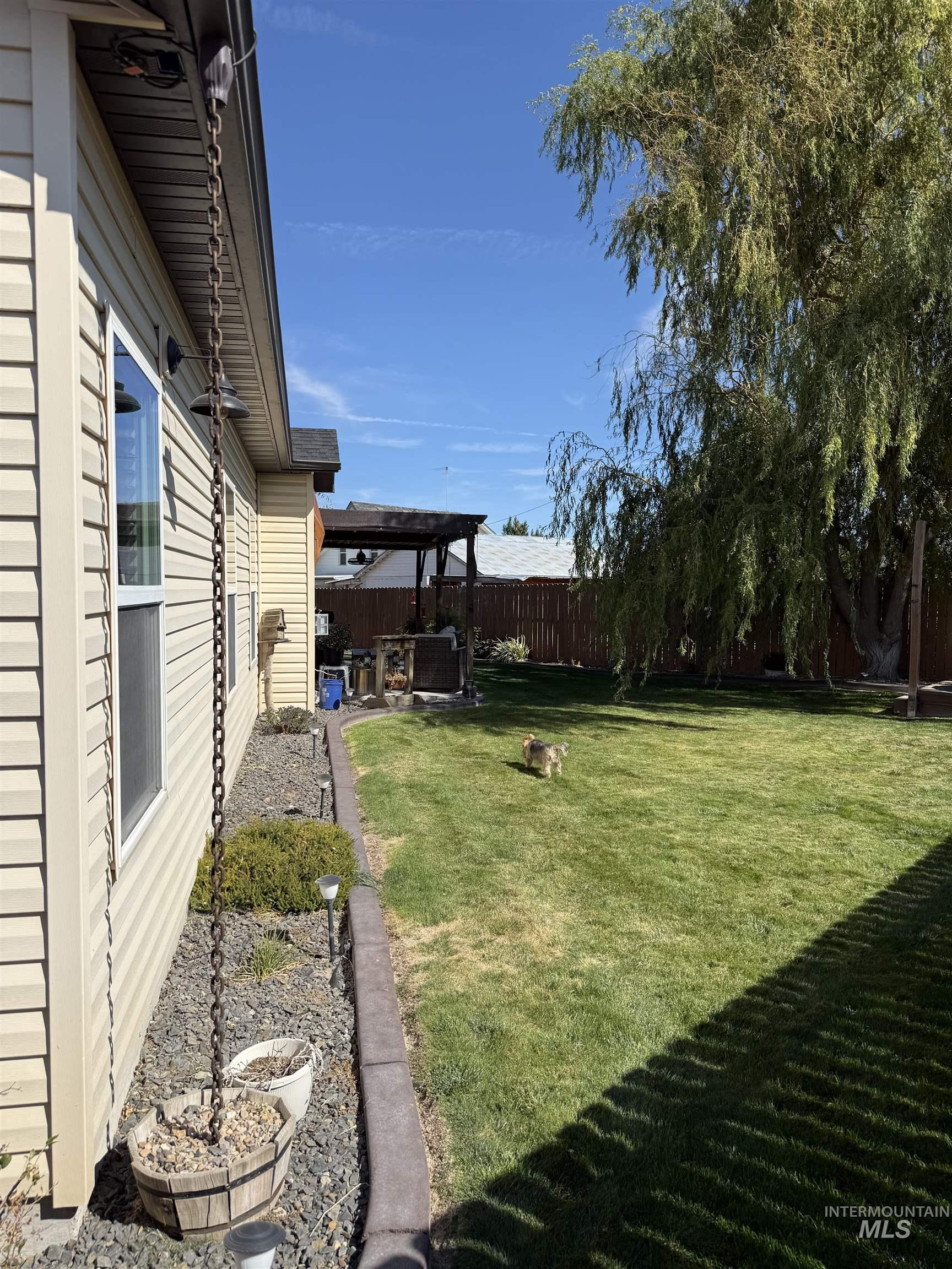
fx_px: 880
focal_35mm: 24
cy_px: 634
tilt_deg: -3.1
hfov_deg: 56.8
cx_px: 476
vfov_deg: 71.6
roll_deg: -0.6
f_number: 1.78
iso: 80
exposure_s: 1/5319
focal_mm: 6.76
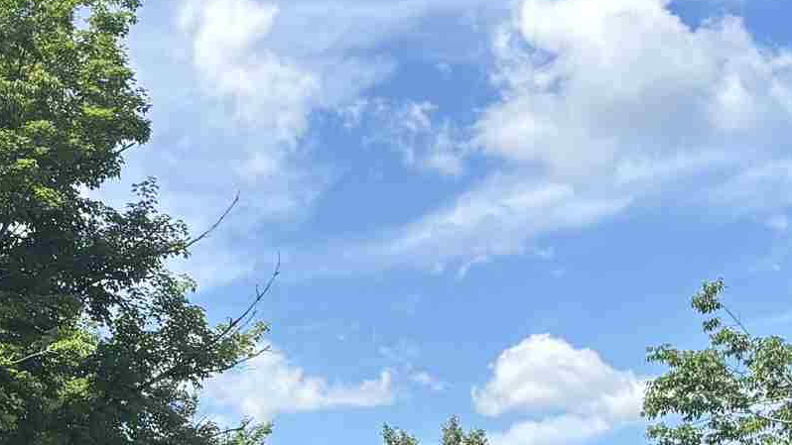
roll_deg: +1.6
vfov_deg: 11.0
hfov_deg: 19.6
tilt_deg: +10.9
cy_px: 429
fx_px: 2289
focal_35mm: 109
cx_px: 328
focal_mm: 5.96
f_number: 1.6
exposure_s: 1/1949
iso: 50
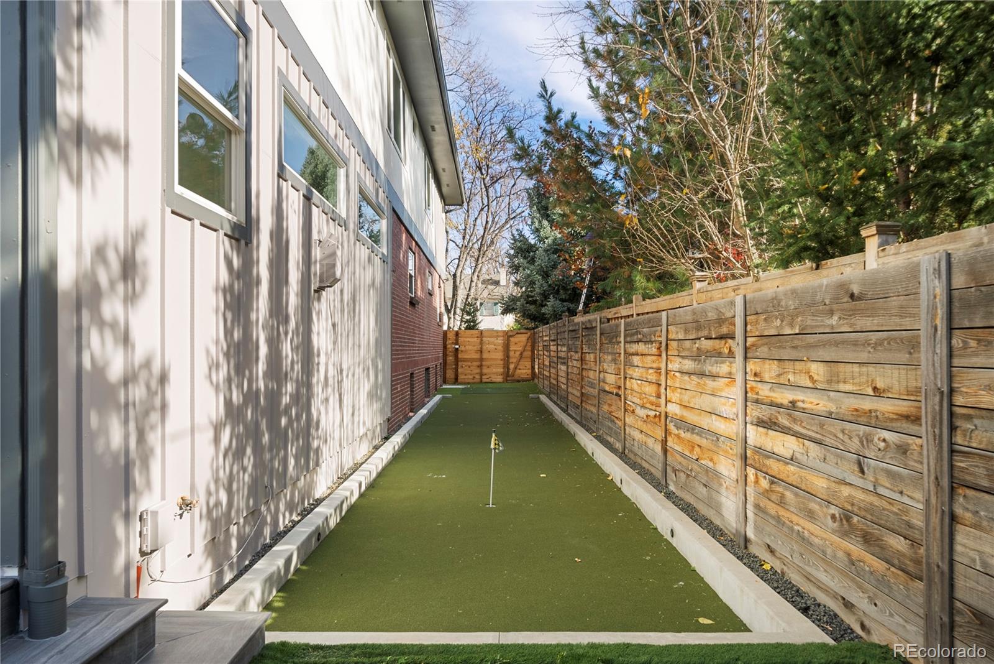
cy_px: 332
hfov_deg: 78.6
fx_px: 608
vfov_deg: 57.3
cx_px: 497
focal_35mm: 22
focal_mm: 22
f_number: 13
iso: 320
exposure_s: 1/400
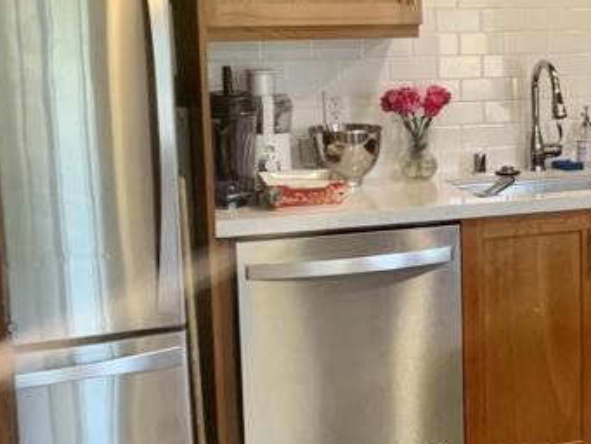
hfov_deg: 22.8
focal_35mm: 78
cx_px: 726
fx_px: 1332
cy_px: 177
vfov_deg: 18.9
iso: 160
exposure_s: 1/60
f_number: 1.8
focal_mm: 4.25
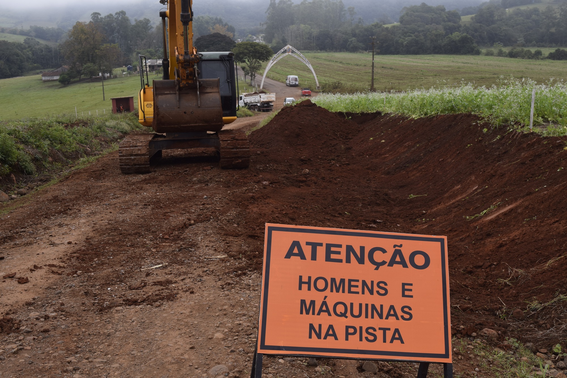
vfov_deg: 35.5
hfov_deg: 51.3
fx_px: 591
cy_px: 189
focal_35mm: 38
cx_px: 284
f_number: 8
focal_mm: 25
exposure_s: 1/250
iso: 200
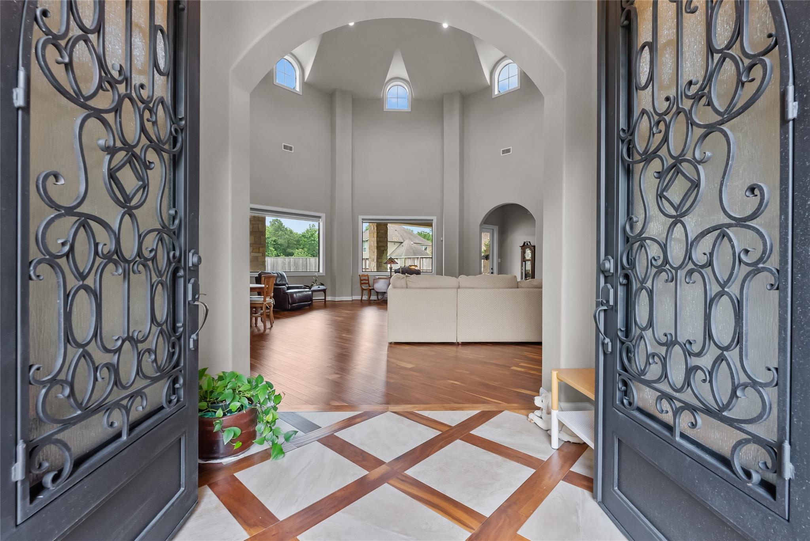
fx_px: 360
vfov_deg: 73.8
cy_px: 270
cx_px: 405
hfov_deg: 96.7
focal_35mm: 16
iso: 1000
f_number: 8
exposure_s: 1/40
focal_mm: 16
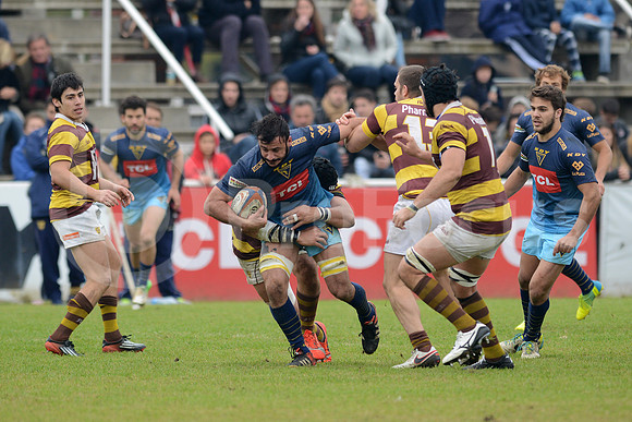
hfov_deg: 4.9
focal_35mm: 420
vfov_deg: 3.3
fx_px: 7375
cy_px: 211
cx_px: 316
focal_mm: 420
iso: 800
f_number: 4
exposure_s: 1/1000
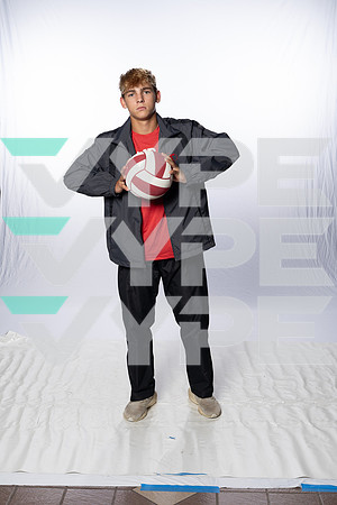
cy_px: 252
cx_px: 168
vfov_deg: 41.9
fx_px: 660
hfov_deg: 28.6
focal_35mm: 47
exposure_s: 1/250
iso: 640
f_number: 8
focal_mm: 47
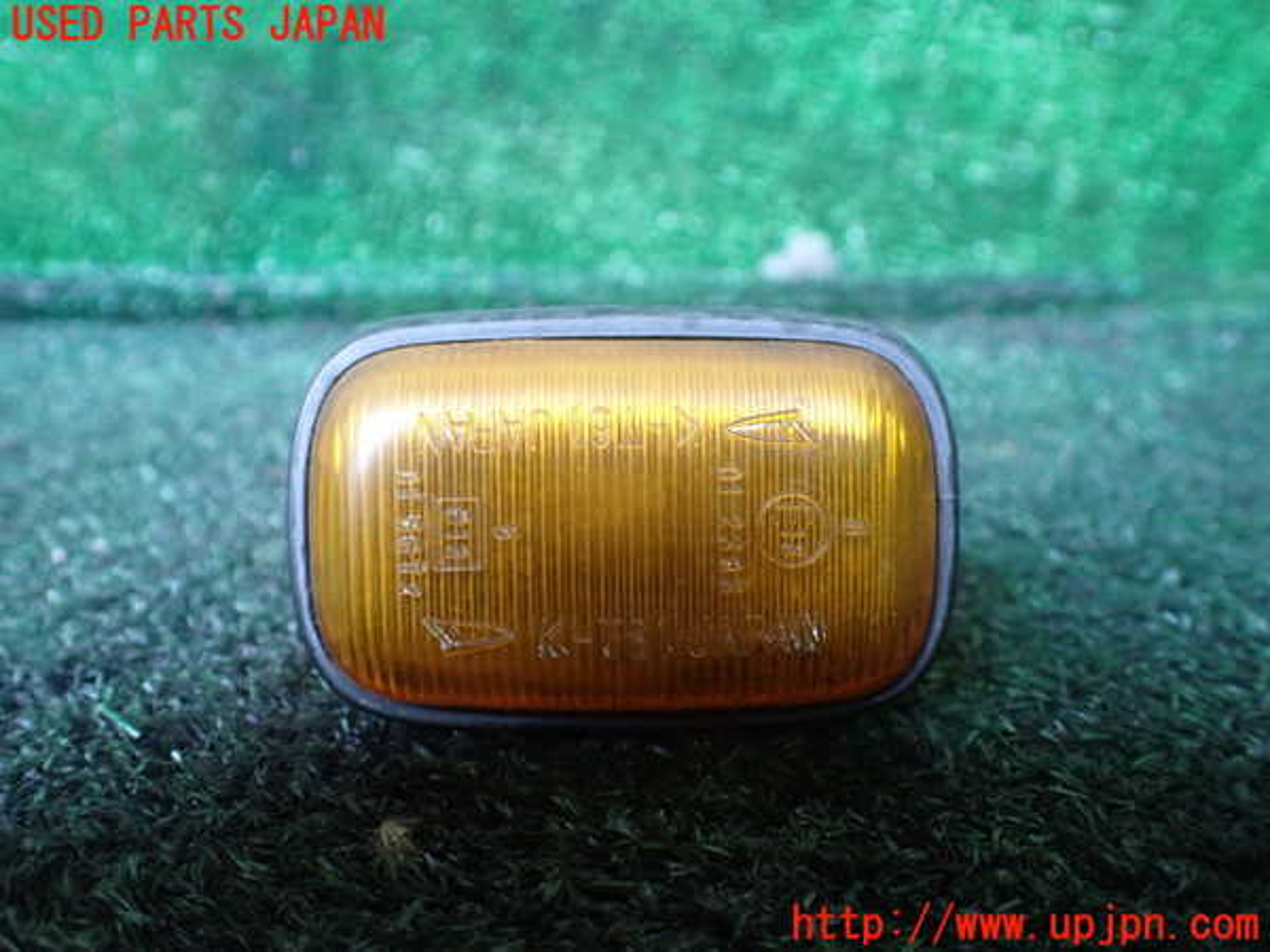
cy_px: 476
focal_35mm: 30
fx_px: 1101
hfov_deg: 60.0
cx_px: 635
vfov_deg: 46.8
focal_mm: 5.4
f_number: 2.3
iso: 800
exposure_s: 1/50
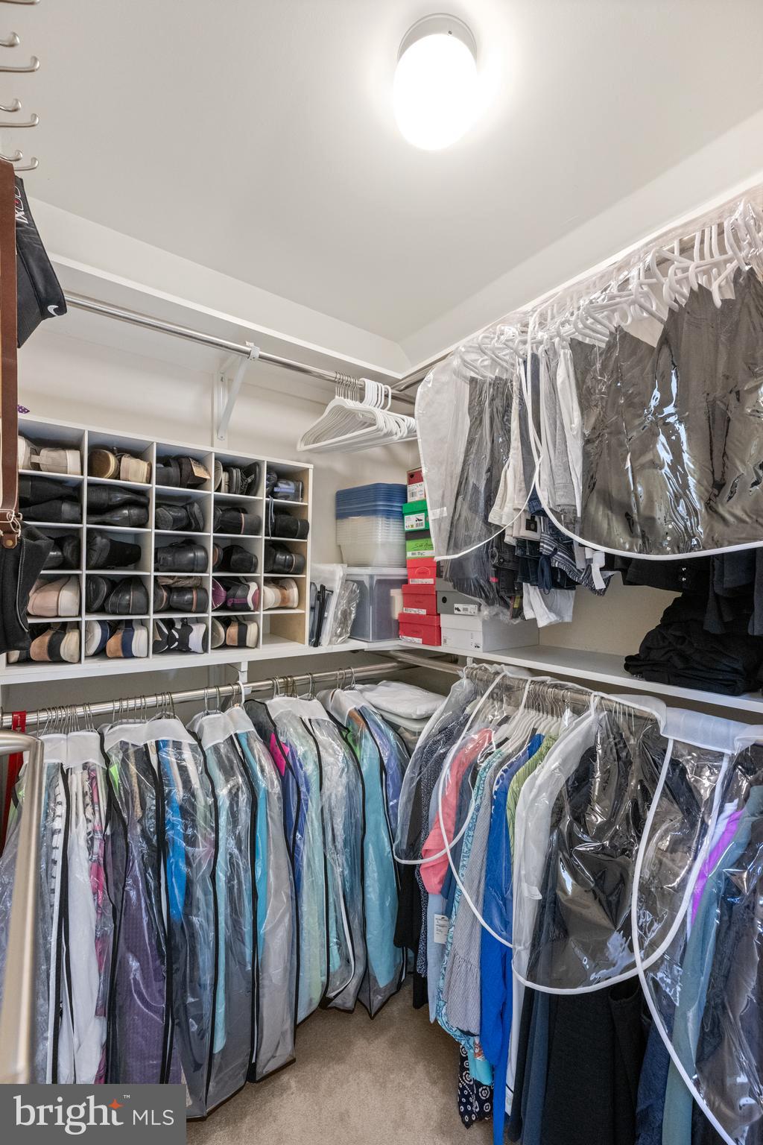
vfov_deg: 104.3
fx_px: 445
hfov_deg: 81.2
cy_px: 572
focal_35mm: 14
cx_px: 382
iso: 1600
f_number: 5.6
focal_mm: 14
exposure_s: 1/30
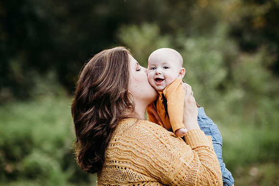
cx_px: 140
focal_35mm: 85
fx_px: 659
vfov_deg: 16.1
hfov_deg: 23.9
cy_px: 93
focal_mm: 85
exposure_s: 1/200
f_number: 2.2
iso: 320
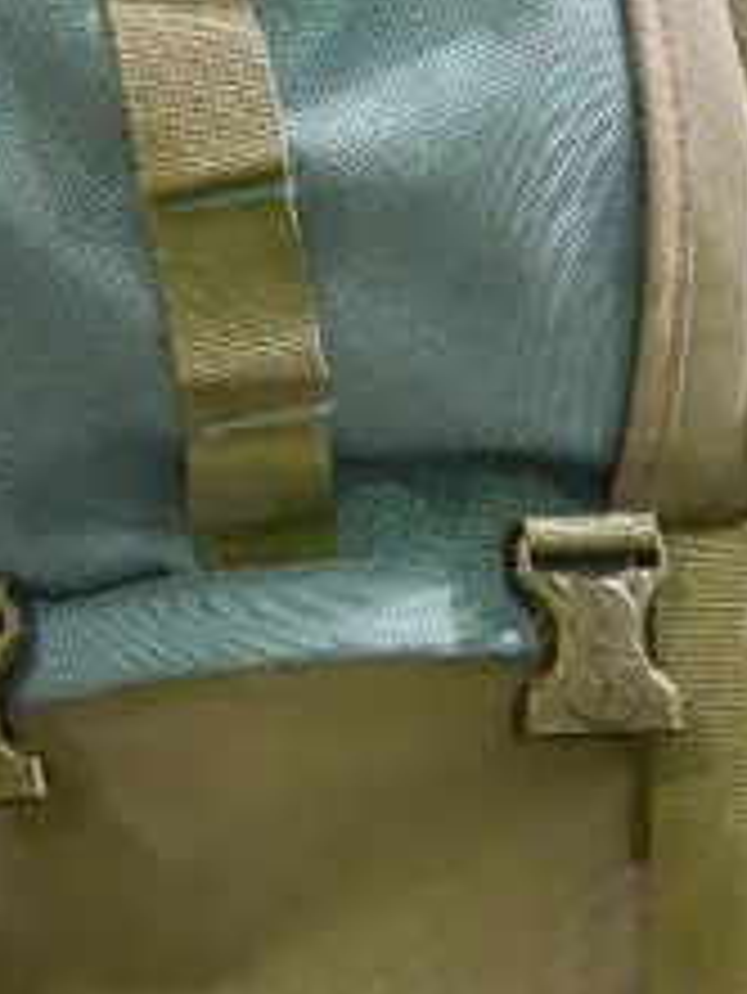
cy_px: 319
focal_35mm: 130
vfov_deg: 15.1
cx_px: 268
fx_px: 3737
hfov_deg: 11.4
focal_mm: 14
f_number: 3.7
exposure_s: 1/25
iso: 3200
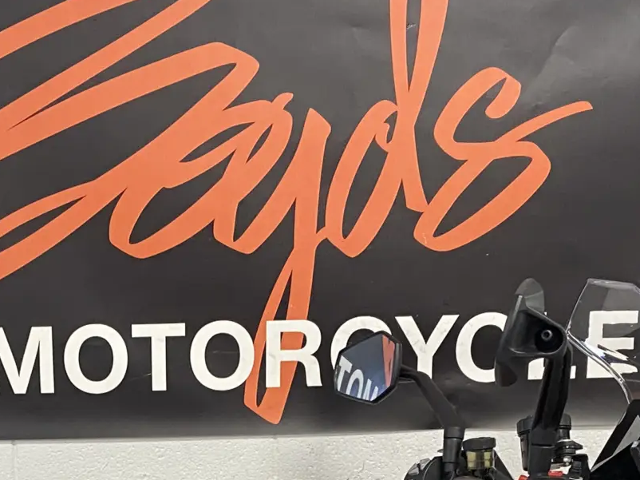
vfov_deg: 16.5
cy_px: 673
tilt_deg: -14.0
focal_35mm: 83
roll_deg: +1.8
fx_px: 1534
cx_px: 125
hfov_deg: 23.2
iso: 100
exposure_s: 1/50
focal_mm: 4.25
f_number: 1.8
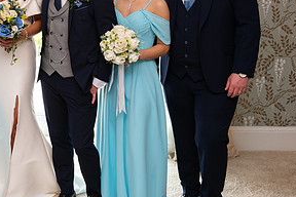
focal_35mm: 58
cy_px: 44
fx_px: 477
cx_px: 30
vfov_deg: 23.1
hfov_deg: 32.8
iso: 500
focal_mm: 28
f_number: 3.5
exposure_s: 1/160
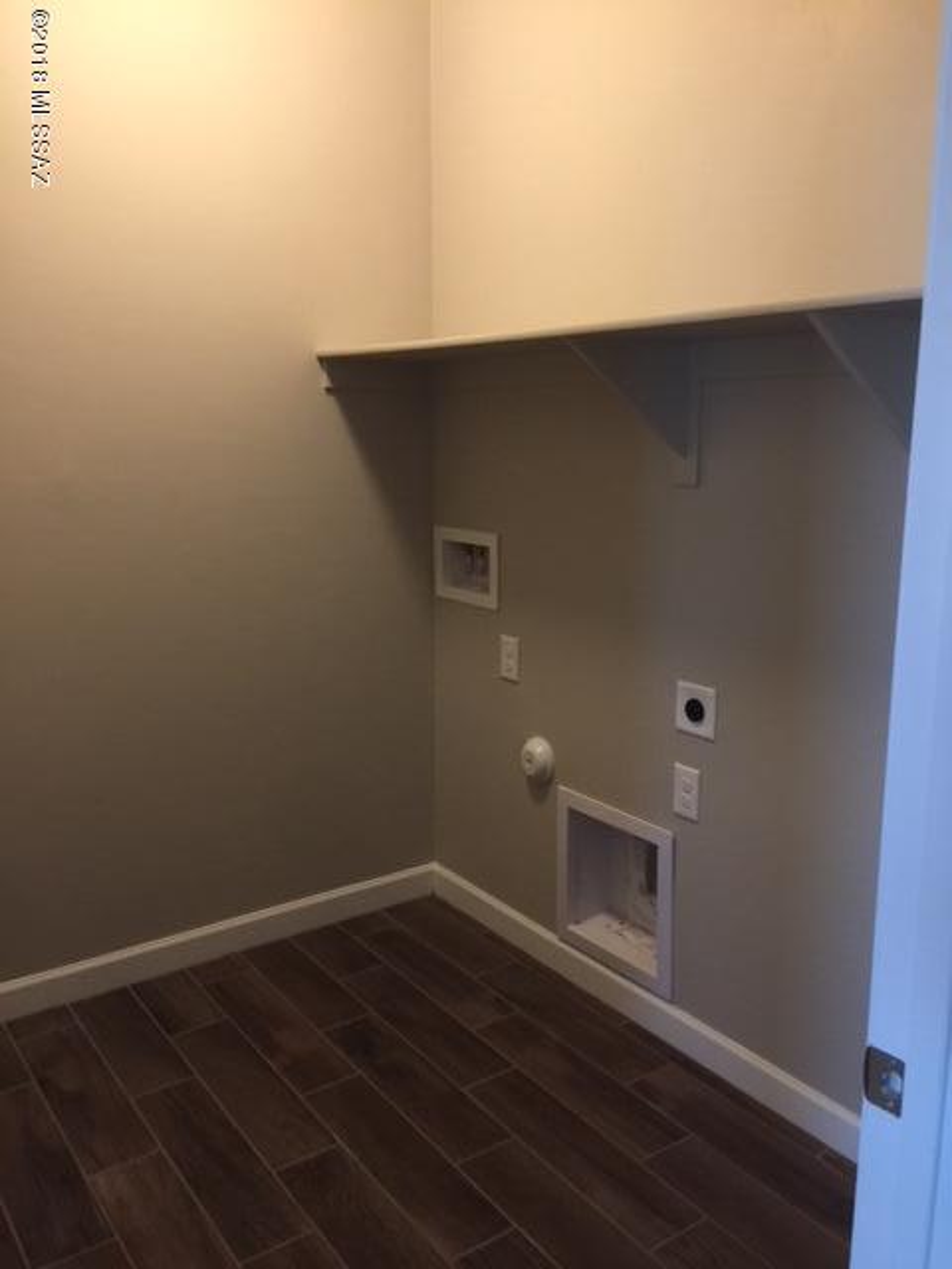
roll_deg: +0.8
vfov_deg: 61.7
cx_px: 476
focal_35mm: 29
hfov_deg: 48.2
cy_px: 634
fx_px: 1063
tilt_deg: -9.8
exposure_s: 1/15
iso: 80
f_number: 2.2
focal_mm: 4.15
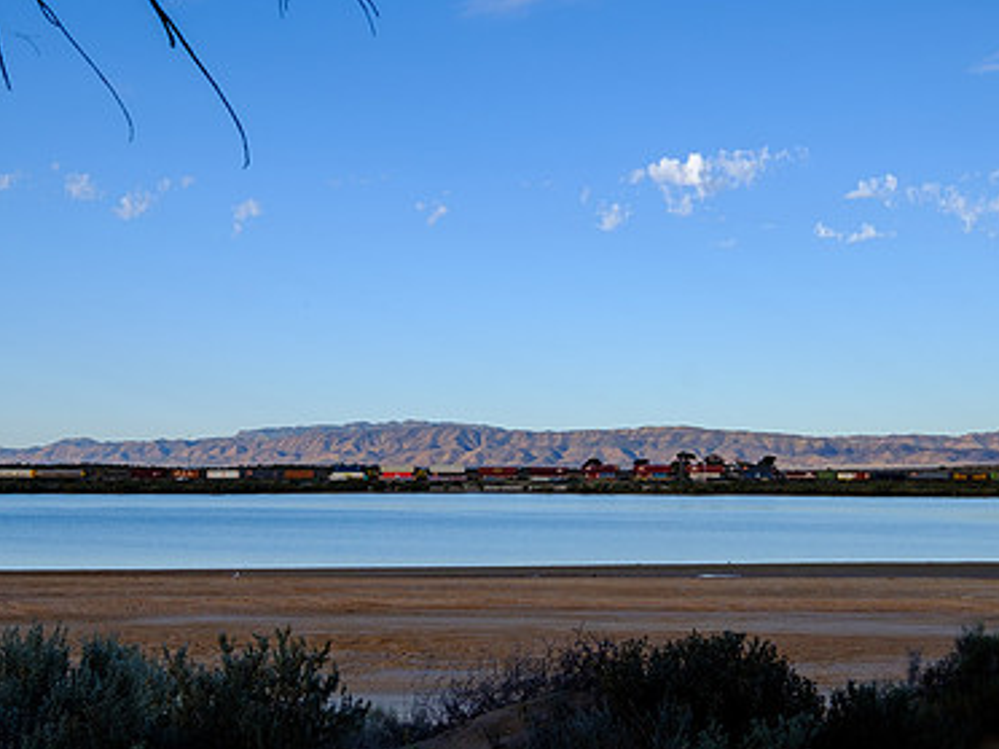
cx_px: 451
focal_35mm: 54
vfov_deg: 27.0
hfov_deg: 35.5
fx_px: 1558
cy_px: 452
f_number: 8
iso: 200
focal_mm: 24
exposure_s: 1/340
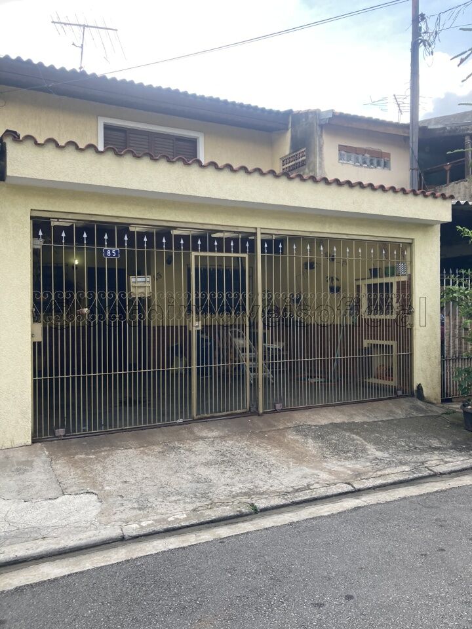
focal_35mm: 28
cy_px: 314
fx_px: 509
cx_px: 236
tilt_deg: +1.0
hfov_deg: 49.7
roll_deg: +1.5
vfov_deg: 63.4
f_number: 1.8
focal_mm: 3.99
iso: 20
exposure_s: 1/344
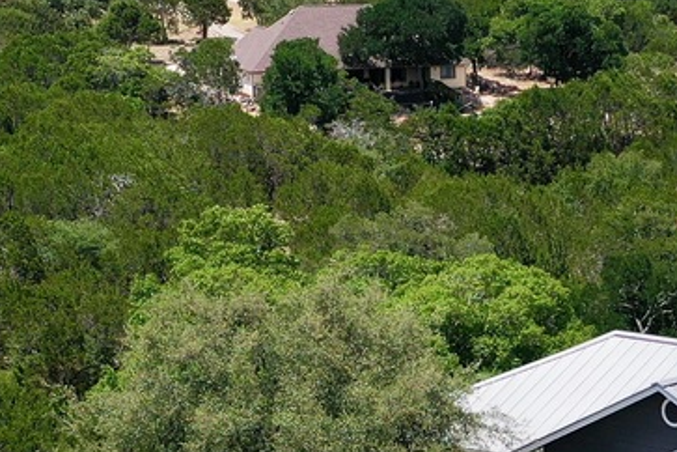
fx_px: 2351
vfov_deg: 10.8
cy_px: 497
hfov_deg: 16.2
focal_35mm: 125
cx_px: 574
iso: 100
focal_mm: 10.26
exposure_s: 1/2000
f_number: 3.2
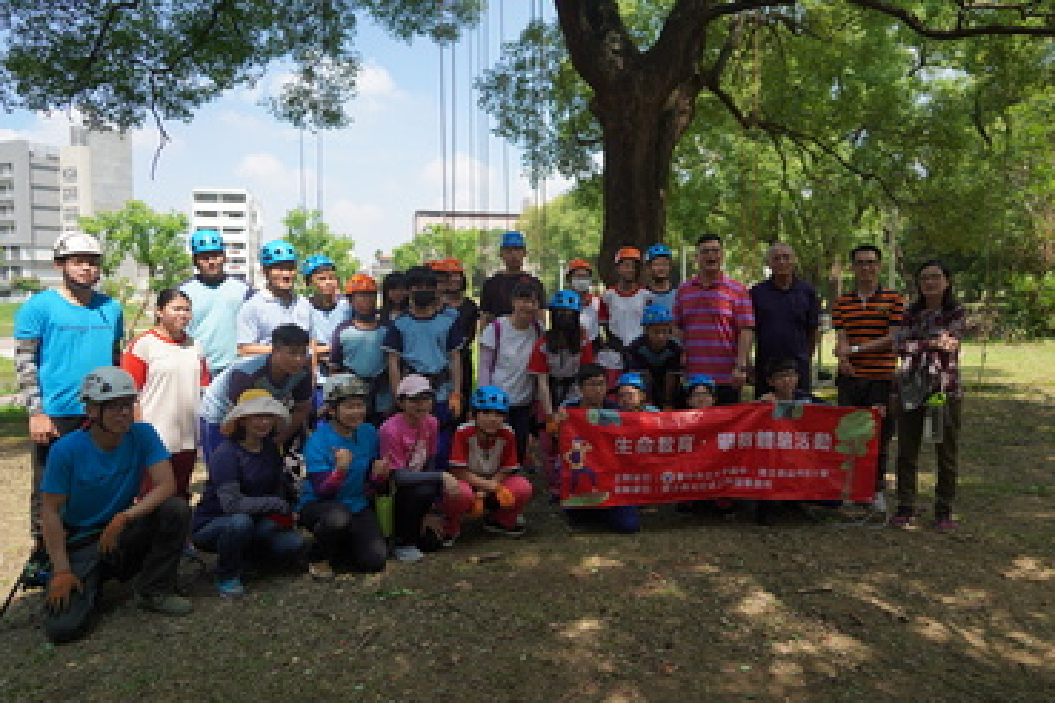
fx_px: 762
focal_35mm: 26
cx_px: 558
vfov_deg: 49.5
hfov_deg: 69.3
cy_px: 343
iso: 100
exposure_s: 1/400
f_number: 4.5
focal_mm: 24
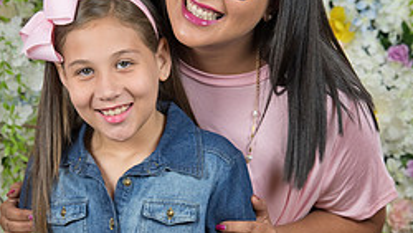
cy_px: 152
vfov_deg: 8.3
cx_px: 197
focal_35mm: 147
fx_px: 1611
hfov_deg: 14.6
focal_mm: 78
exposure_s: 1/125
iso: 1250
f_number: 5
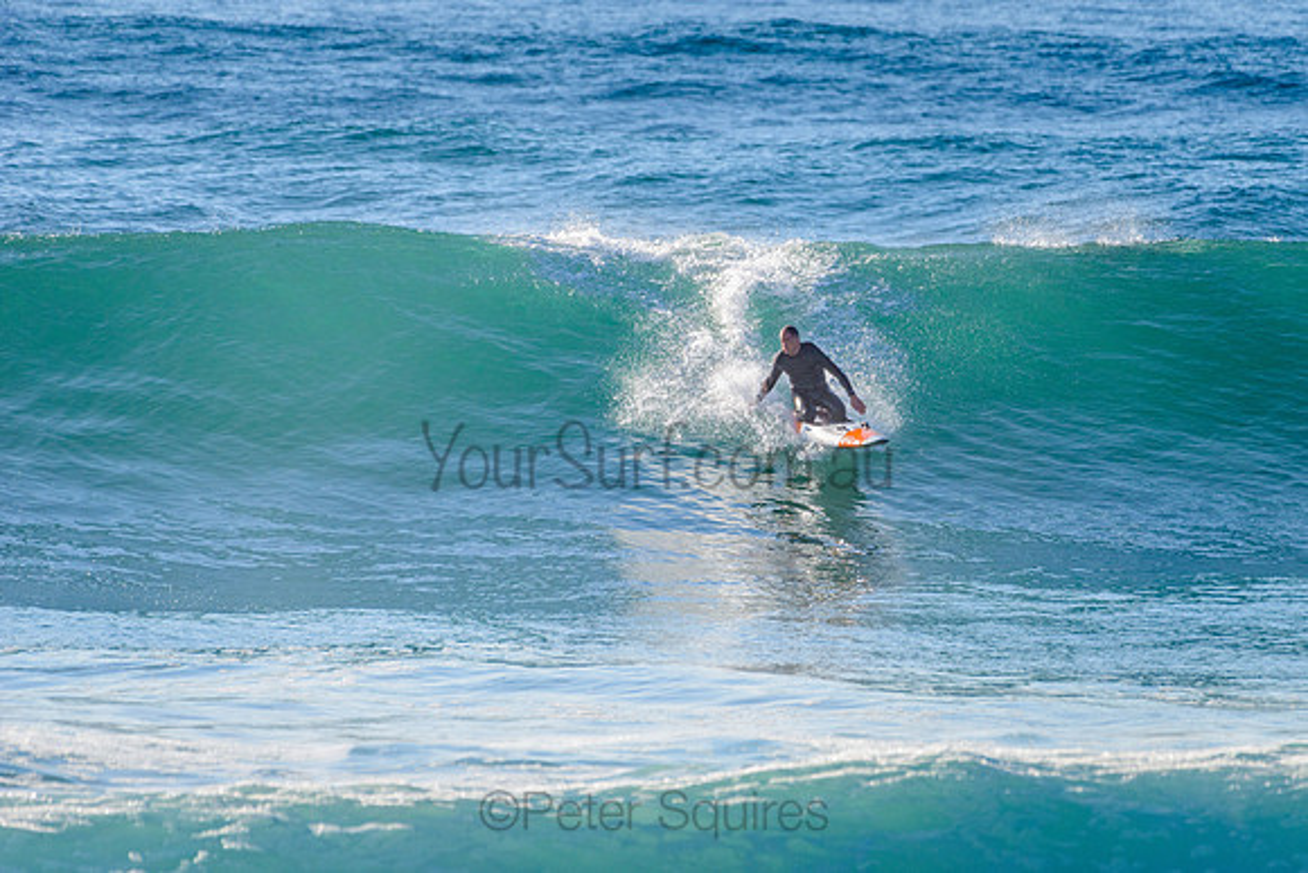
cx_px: 802
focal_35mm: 613
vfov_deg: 2.2
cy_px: 407
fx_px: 22284
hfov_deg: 3.4
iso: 200
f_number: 5.6
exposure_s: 1/2000
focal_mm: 500
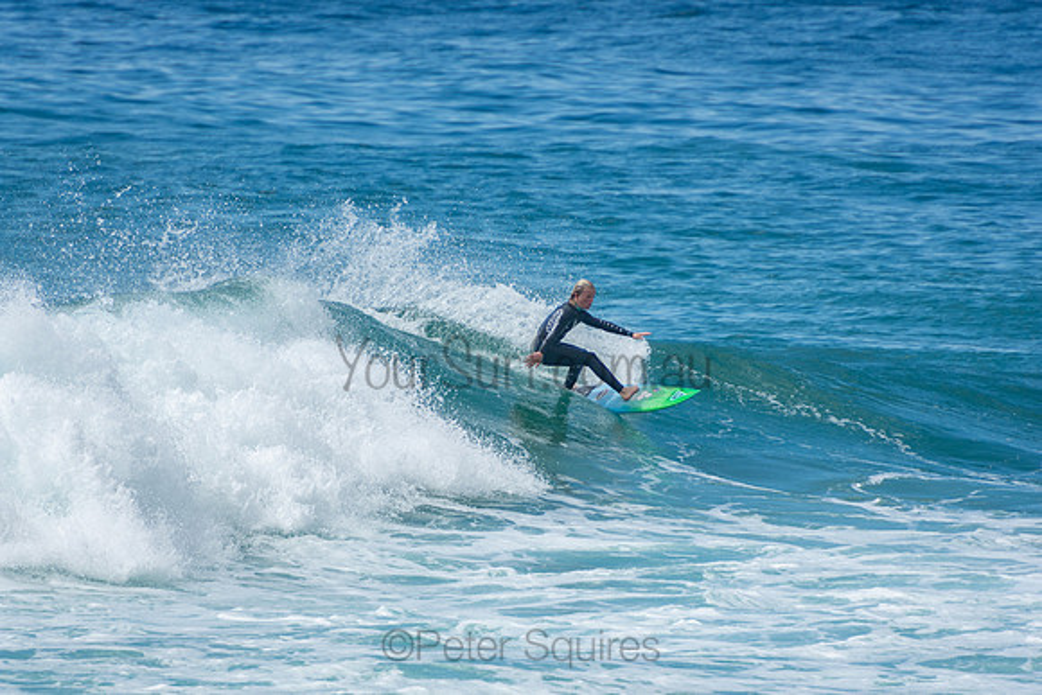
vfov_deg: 2.3
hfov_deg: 3.4
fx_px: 17370
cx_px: 521
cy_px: 348
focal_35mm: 600
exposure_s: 1/1250
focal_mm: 400
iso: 200
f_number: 5.6
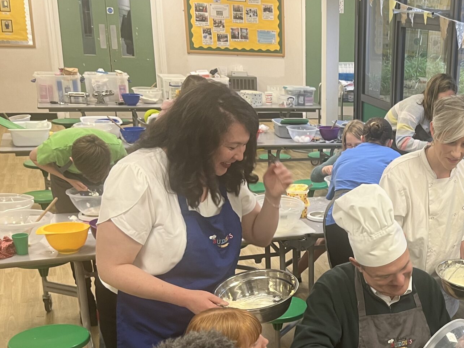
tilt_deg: -19.9
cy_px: 268
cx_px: 452
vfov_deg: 27.6
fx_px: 697
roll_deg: -3.3
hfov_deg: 34.0
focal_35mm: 52
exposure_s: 1/50
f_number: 1.6
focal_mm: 5.1
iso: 80
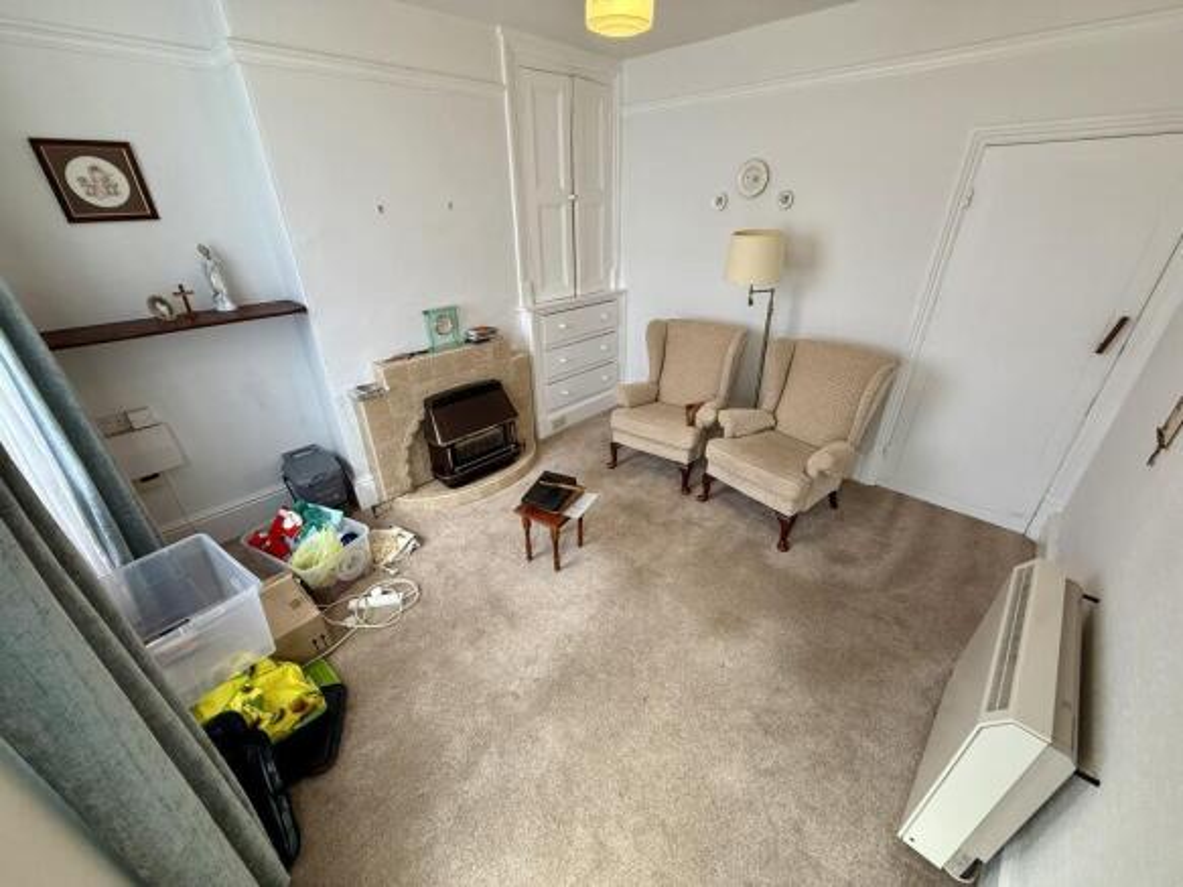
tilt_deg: -26.8
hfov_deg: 102.1
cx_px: 592
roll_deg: +1.2
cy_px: 444
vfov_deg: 85.7
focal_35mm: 14
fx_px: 478
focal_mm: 2.22
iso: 160
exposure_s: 1/100
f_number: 2.2
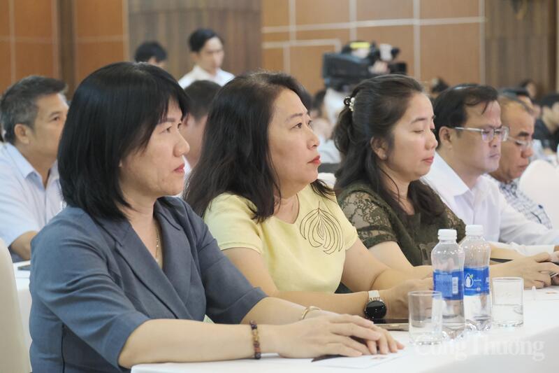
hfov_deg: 21.2
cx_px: 280
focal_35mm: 96
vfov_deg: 14.2
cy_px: 186
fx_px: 1490
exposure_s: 1/180
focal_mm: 63.8
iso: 6400
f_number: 3.6
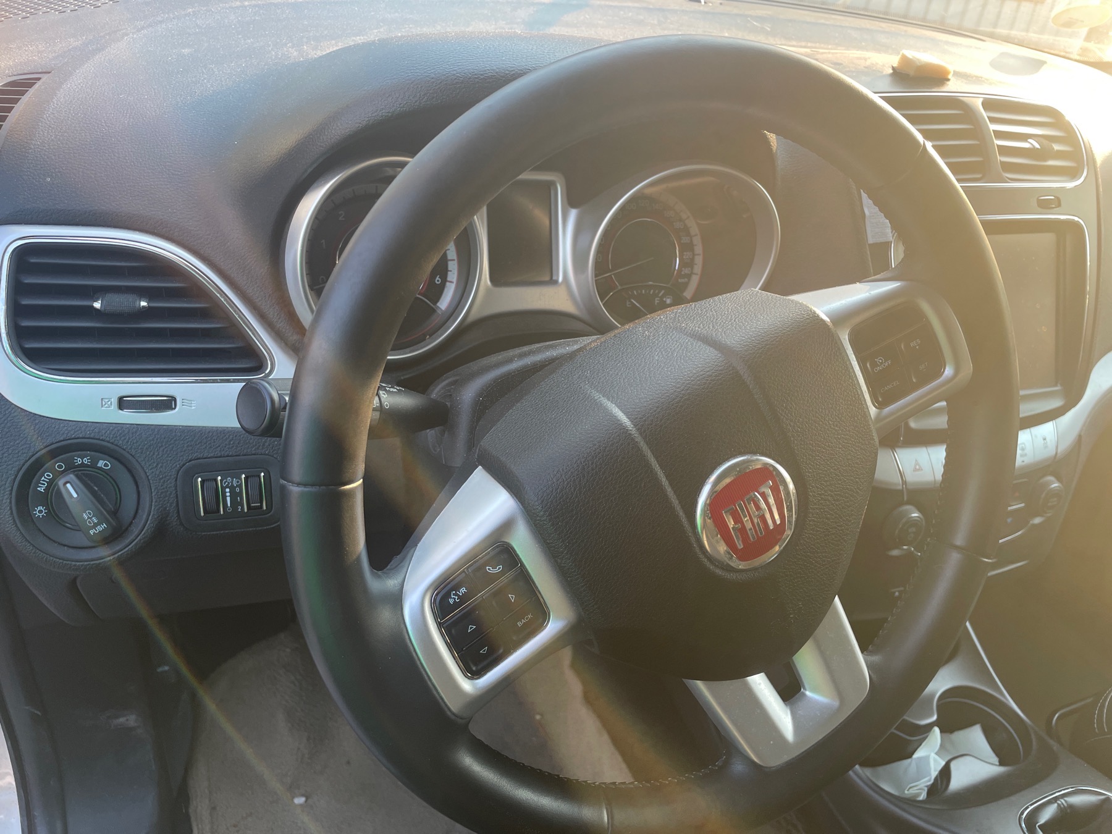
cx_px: 556
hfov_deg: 67.3
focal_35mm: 26
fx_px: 835
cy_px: 417
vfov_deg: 53.1
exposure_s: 1/121
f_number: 1.6
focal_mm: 4.2
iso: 50
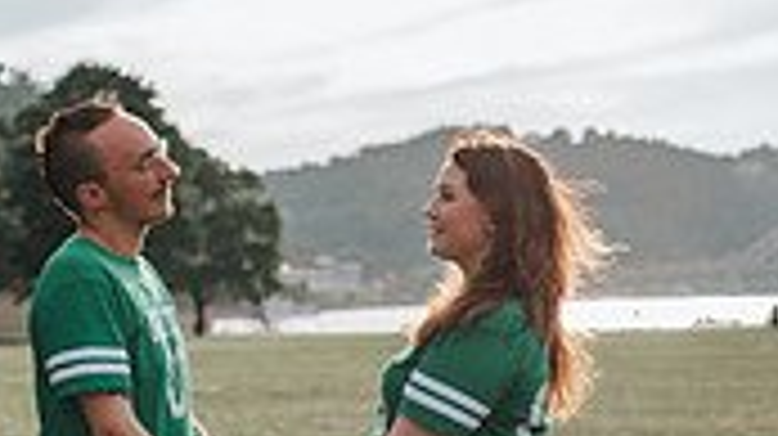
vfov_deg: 9.5
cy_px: 425
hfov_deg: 17.0
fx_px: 2597
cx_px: 436
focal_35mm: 126
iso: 100
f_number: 3.2
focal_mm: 35
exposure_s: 1/1000
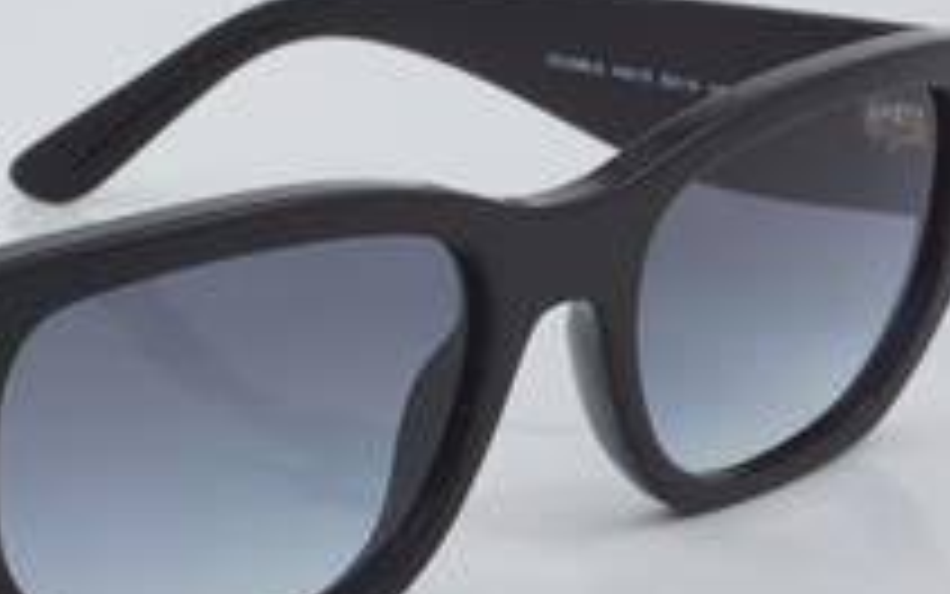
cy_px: 356
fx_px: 3755
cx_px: 144
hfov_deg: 14.3
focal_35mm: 145
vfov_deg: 9.0
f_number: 32
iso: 100
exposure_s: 1/3
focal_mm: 50
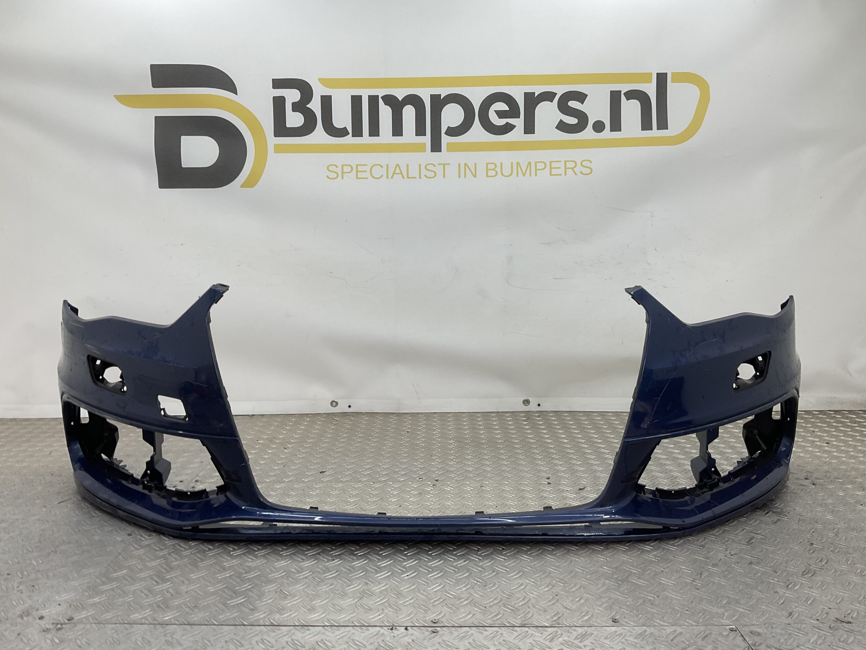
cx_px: 433
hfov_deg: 61.7
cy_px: 325
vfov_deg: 48.2
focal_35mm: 29
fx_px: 726
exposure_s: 1/120
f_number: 1.8
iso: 16
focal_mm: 3
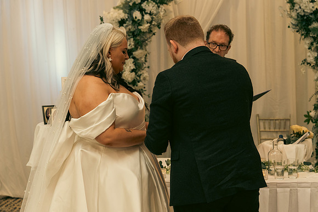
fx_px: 477
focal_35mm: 54
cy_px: 106
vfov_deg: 25.1
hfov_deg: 36.9
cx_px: 159
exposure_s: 1/160
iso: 2500
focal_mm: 54
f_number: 3.5
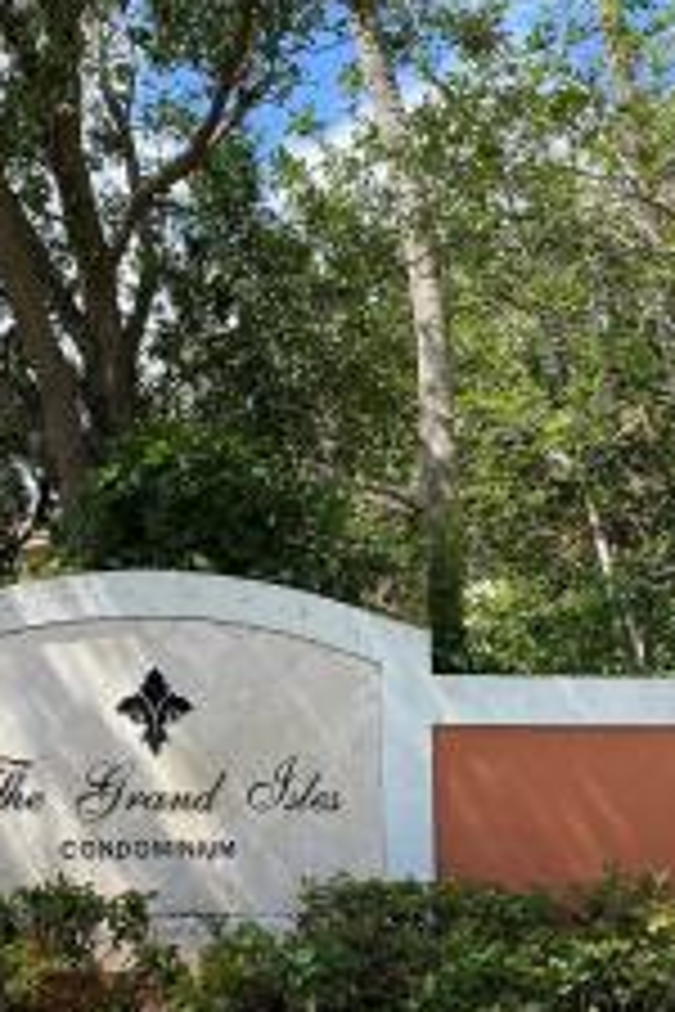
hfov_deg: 27.5
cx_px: 135
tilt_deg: +5.0
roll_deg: +0.0
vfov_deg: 40.8
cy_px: 634
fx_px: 1350
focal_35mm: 48
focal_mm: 4.25
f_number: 1.8
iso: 32
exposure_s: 1/1025
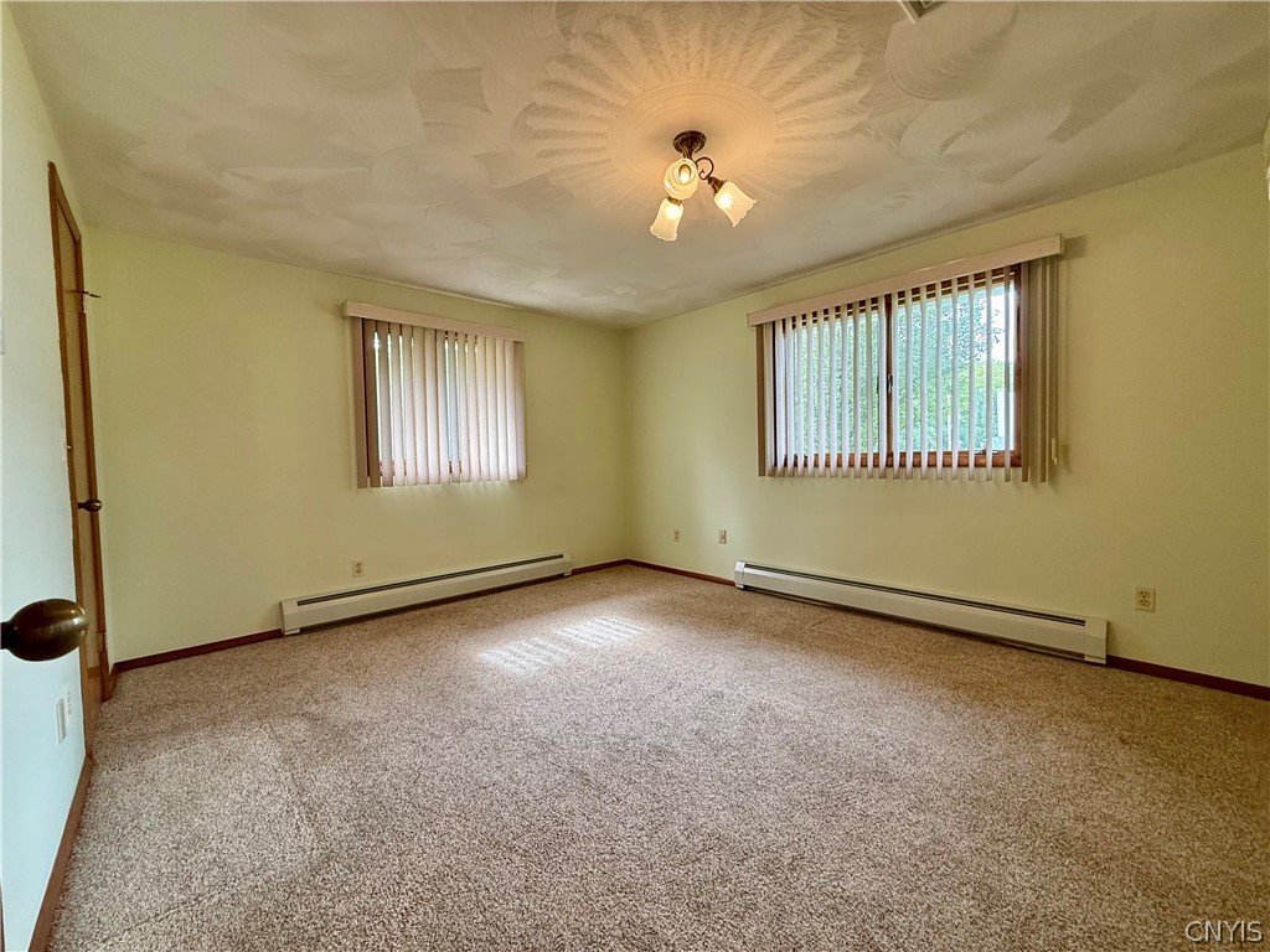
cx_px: 635
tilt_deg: -2.1
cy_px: 476
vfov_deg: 85.7
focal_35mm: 14
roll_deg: +0.7
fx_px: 514
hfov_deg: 102.1
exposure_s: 1/120
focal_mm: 2.22
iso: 160
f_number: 2.2
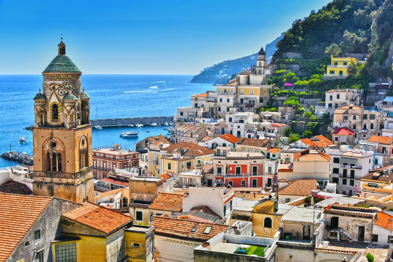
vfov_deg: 28.1
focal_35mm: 48
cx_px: 196
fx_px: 524
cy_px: 131
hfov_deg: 41.1
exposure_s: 1/200
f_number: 7.1
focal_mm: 48
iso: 200
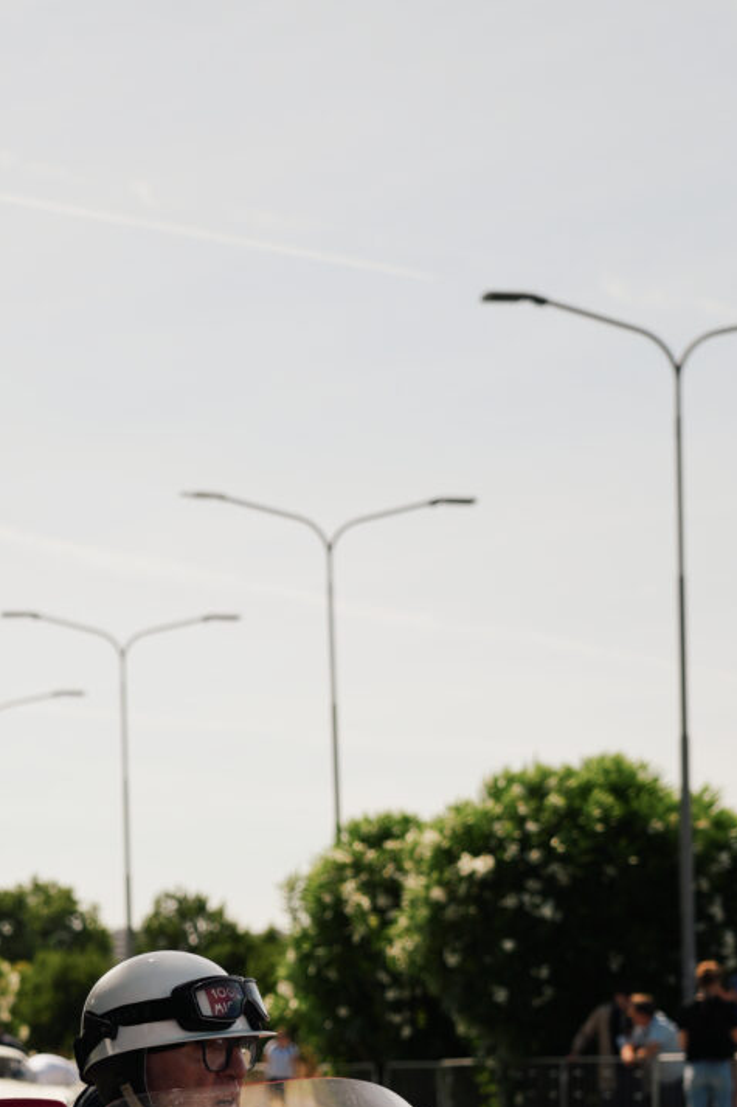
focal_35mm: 104
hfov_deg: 13.1
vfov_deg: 19.2
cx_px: 201
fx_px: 3195
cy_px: 1048
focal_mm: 53
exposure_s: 1/500
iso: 100
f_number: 4
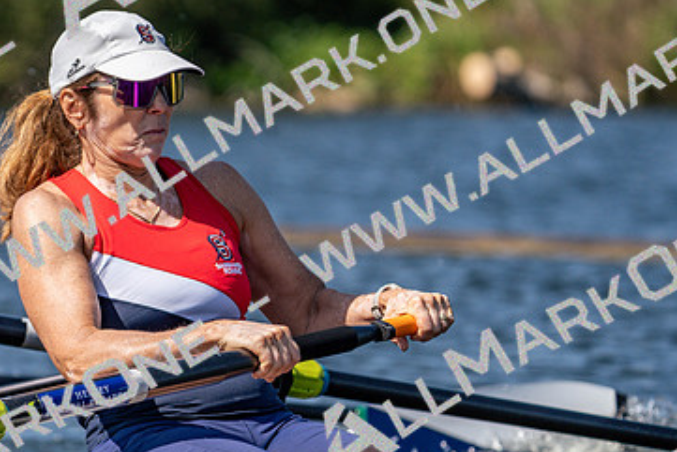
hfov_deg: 4.4
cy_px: 314
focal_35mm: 471
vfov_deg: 2.9
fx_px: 8861
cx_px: 163
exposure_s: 1/2000
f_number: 5.6
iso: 200
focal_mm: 293
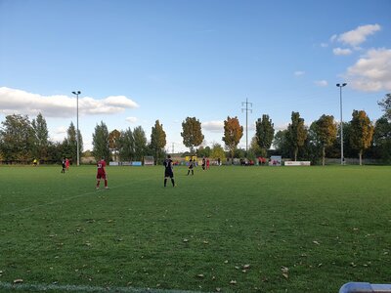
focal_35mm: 26
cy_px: 146
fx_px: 294
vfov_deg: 53.1
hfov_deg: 67.3
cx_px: 196
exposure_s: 1/842
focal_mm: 4.32
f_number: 2.4
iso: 50
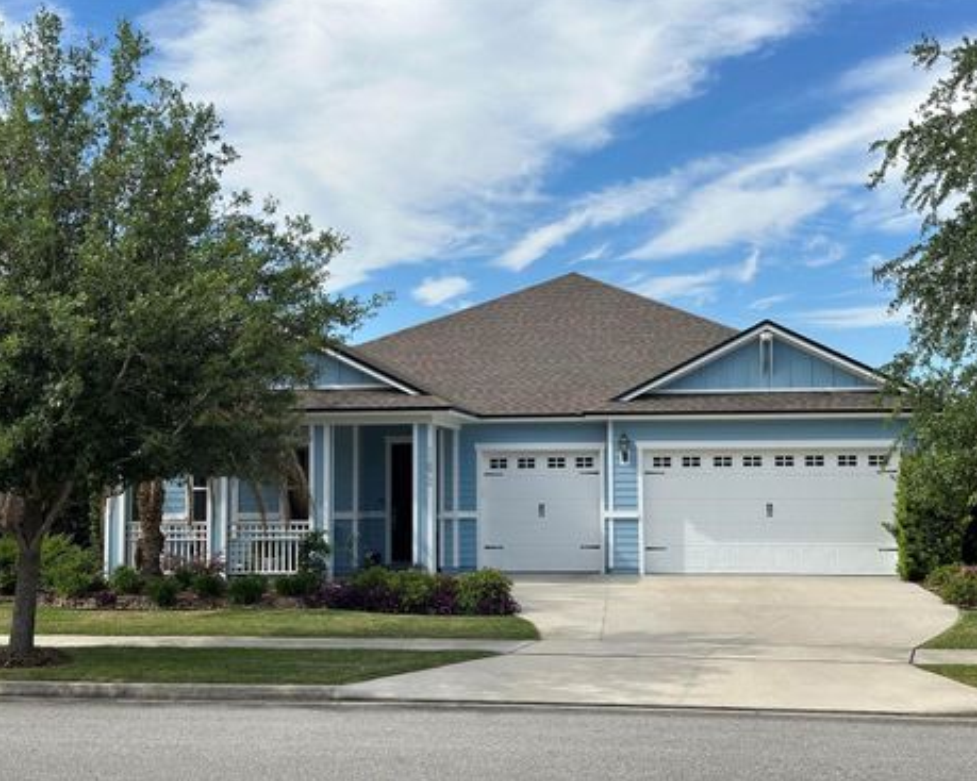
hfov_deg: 36.6
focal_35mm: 51
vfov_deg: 29.7
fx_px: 1474
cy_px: 386
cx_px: 521
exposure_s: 1/4184
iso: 64
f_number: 1.78
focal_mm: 6.86
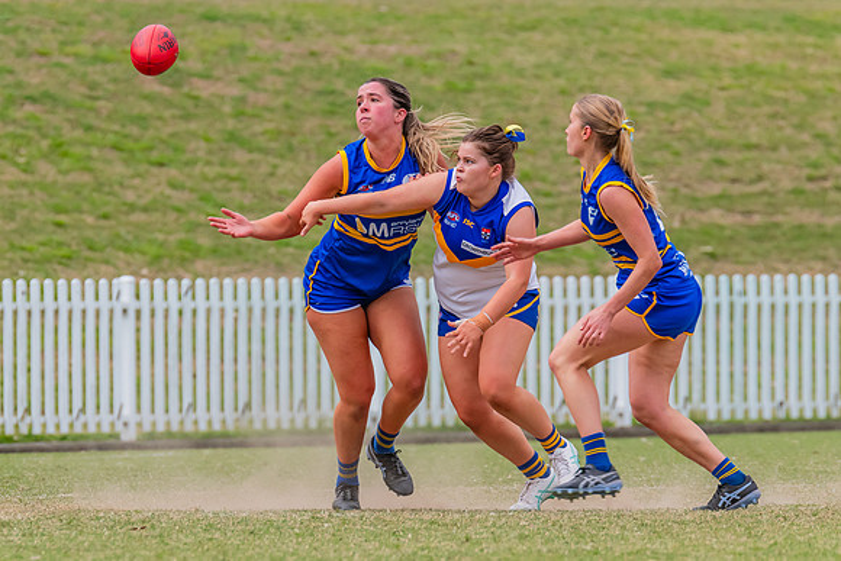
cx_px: 331
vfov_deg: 2.3
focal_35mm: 595
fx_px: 13901
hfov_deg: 3.5
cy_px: 310
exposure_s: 1/1250
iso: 800
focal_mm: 420
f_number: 8
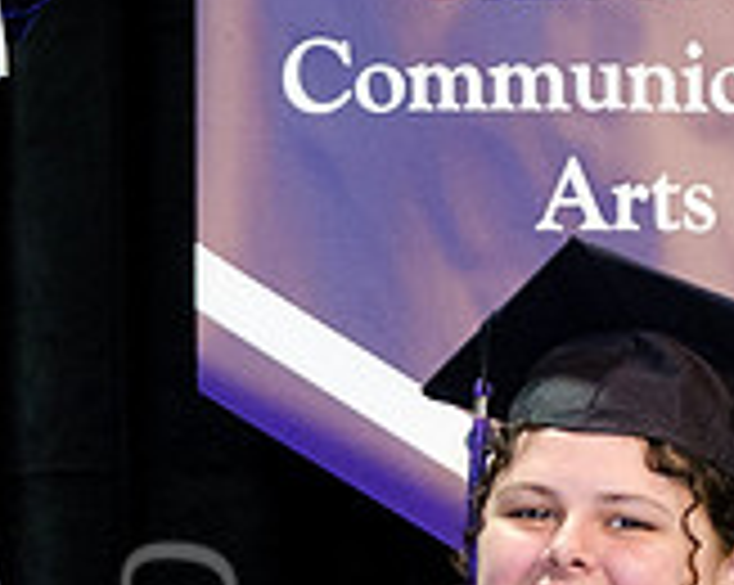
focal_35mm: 223
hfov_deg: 8.7
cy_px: 1020
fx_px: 4839
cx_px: 154
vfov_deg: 6.8
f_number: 4
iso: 1600
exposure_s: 1/125
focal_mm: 27.4
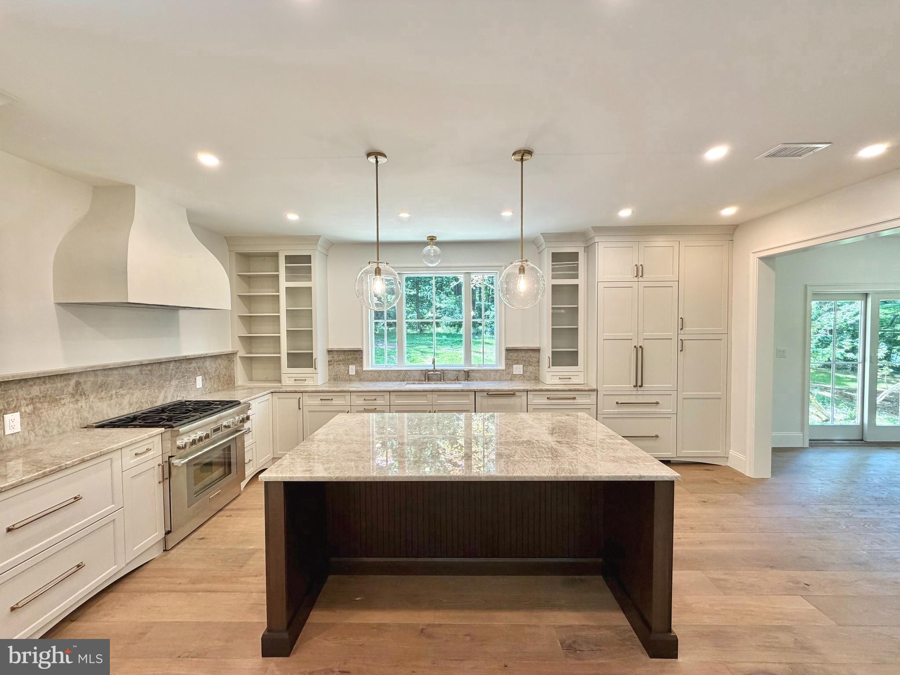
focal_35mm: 14
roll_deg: +0.4
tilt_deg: -2.0
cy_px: 338
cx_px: 450
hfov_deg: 102.1
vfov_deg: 85.7
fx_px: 364
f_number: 2.2
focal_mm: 2.22
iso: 160
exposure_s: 1/121
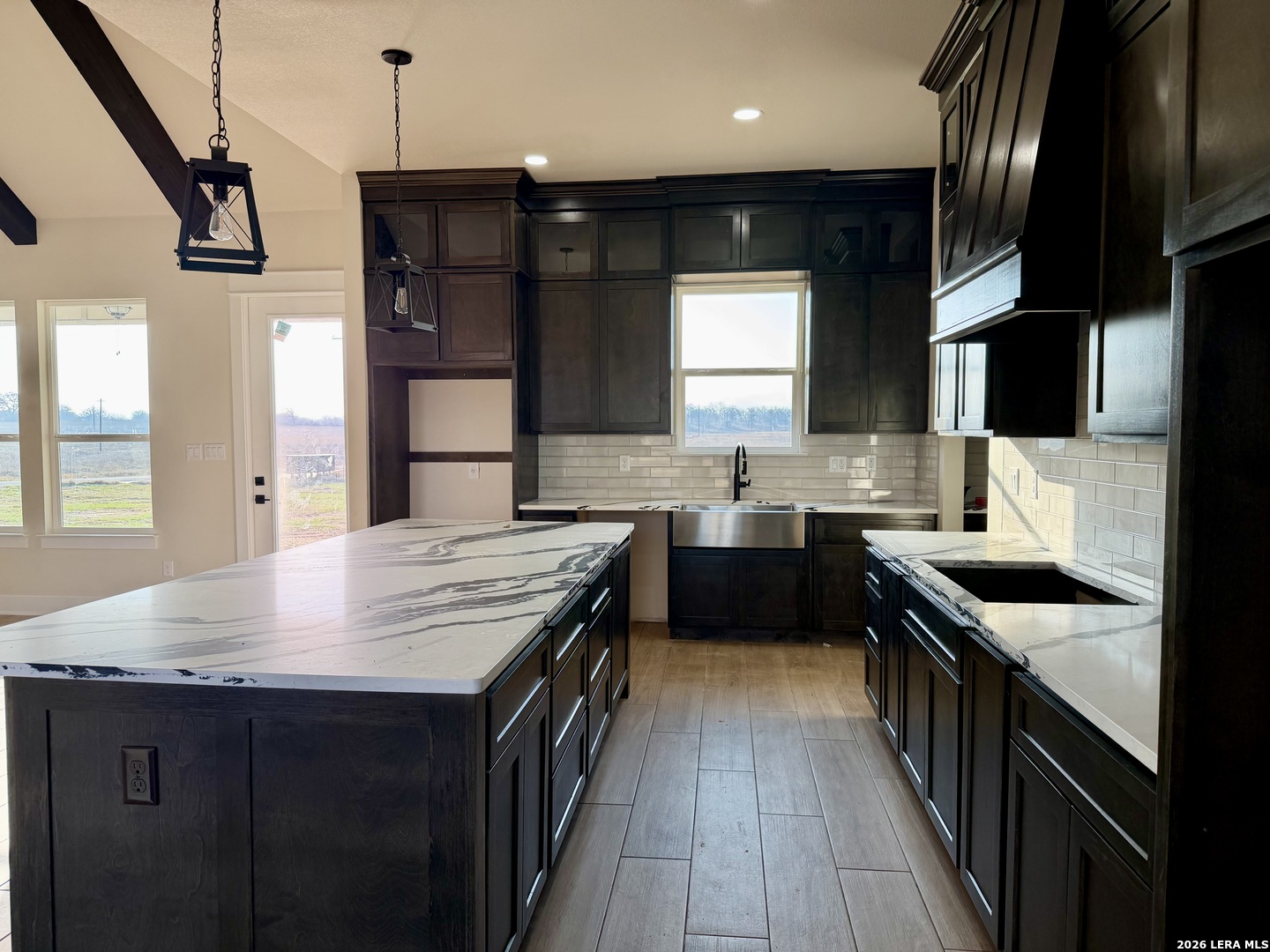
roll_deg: +0.6
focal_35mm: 24
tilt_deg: -3.6
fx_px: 881
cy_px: 476
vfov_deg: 56.8
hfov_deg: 71.6
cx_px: 635
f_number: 1.78
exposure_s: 1/342
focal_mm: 6.76
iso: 100
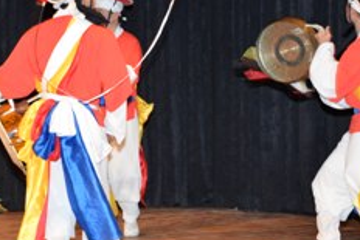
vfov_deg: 8.4
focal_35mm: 164
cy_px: 95
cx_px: 101
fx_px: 1641
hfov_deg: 12.5
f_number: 9
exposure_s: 1/80
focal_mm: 85
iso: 2000
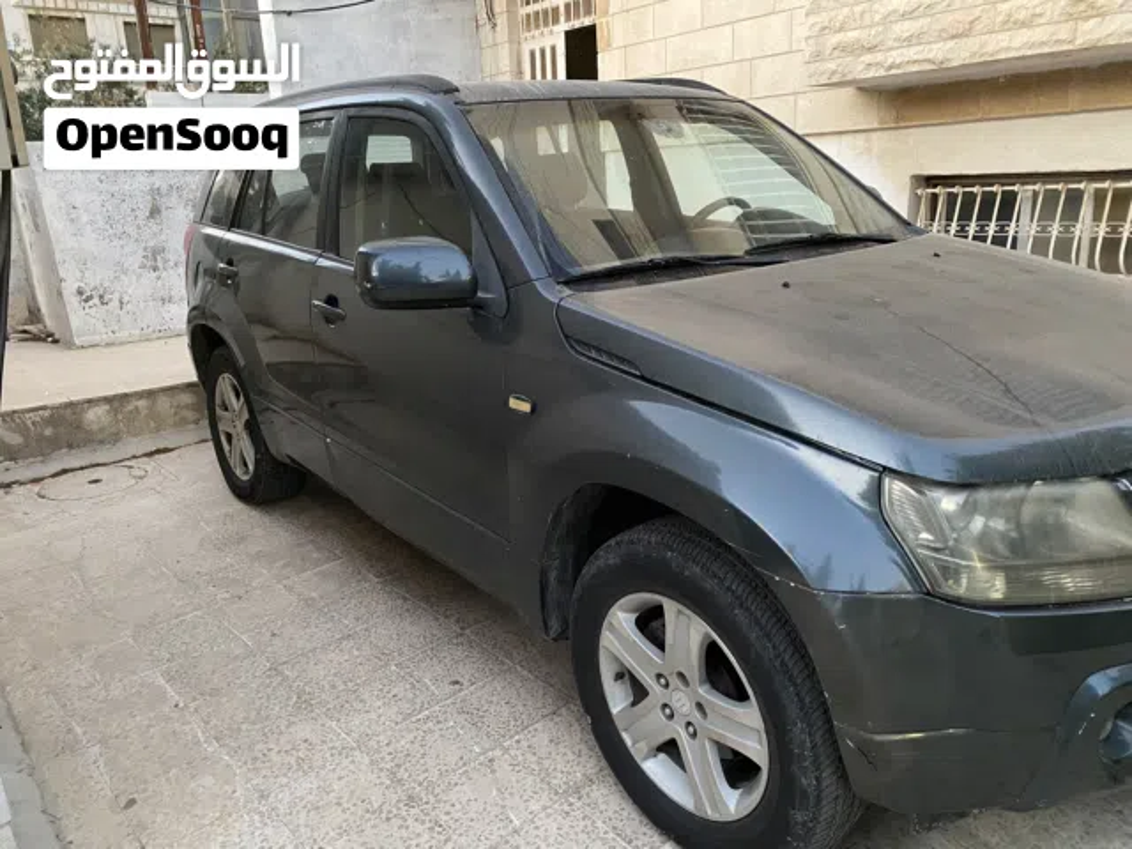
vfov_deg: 53.1
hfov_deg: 67.3
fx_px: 850
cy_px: 424
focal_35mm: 26
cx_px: 566
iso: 640
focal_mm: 4.25
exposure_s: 1/30
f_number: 1.8
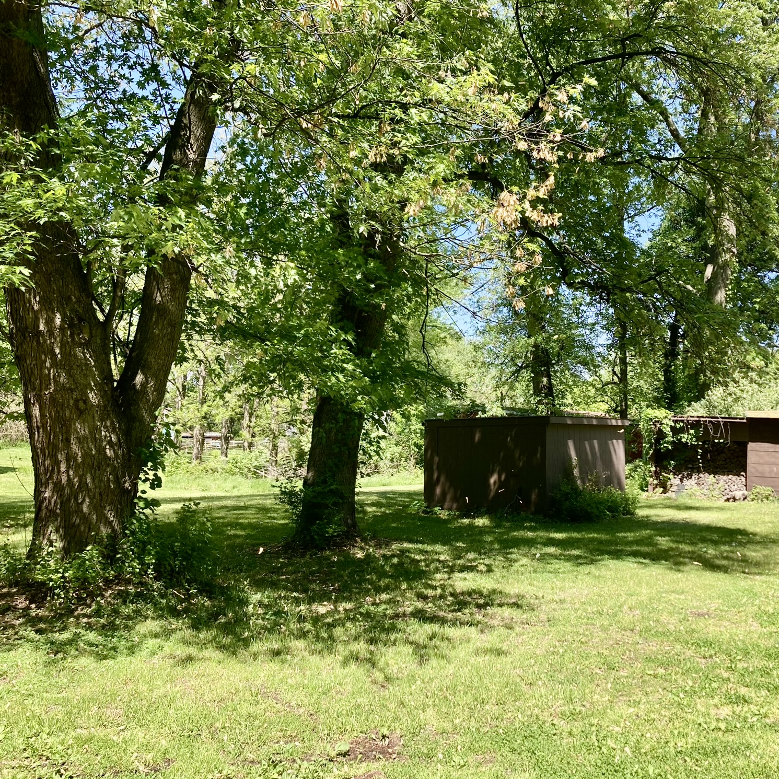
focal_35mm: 34
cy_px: 393
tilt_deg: +3.2
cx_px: 469
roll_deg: -1.9
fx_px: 866
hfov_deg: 48.2
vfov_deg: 48.4
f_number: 1.8
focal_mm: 3.99
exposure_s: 1/615
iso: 20
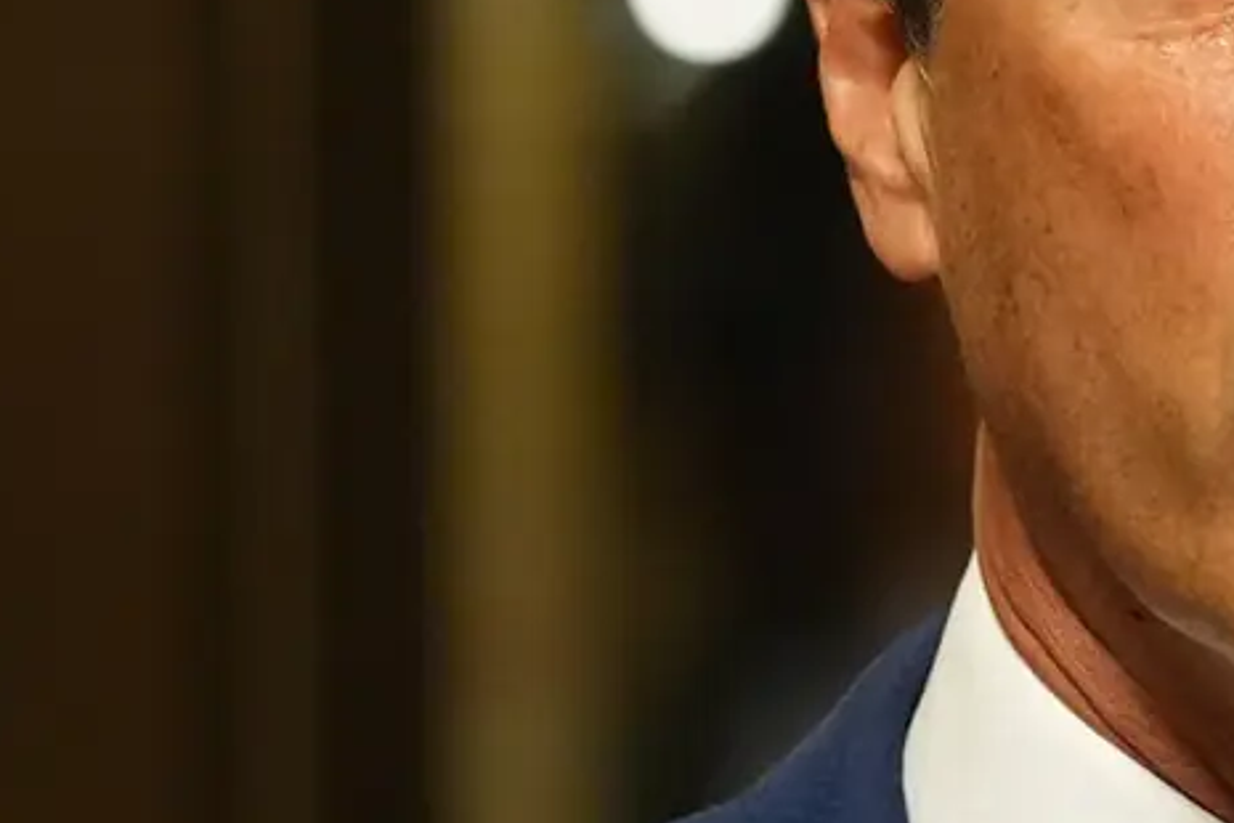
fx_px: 20394
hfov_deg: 3.5
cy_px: 1015
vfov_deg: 2.3
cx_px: 1414
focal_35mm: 595
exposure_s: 1/200
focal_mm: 108
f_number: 4
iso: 4000
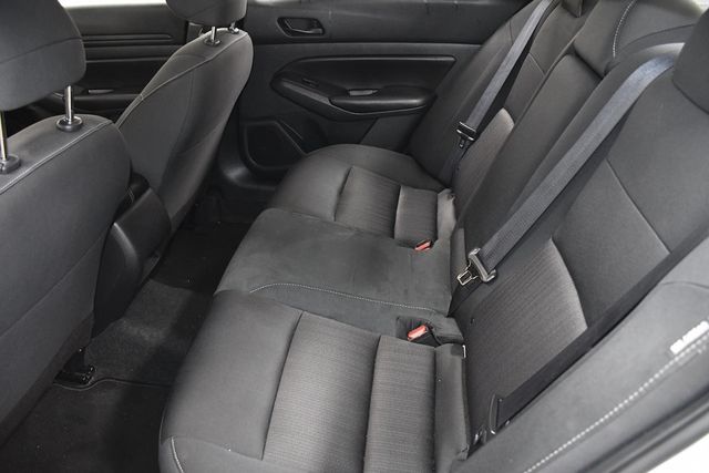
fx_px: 532
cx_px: 354
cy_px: 236
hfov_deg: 67.4
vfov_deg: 48.0
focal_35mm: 27
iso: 2500
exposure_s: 1/100
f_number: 4.5
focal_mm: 18
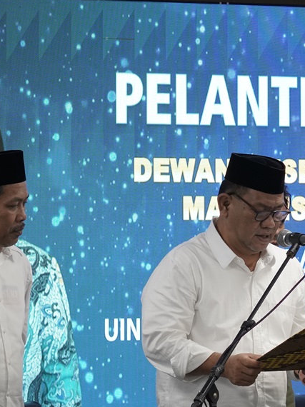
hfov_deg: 8.1
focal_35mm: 183
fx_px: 2151
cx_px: 175
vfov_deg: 10.8
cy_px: 237
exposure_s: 1/100
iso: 1250
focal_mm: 70
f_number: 5.6
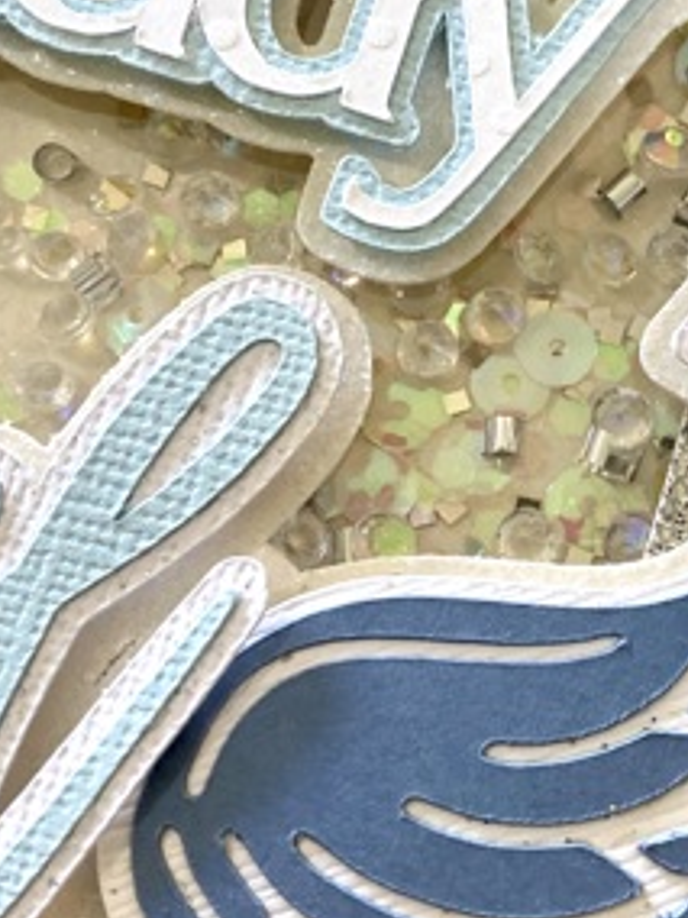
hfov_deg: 22.7
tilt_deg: -81.1
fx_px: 1696
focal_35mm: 64
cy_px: 375
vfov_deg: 30.2
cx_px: 506
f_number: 1.8
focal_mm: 4.25
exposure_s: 1/60
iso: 64
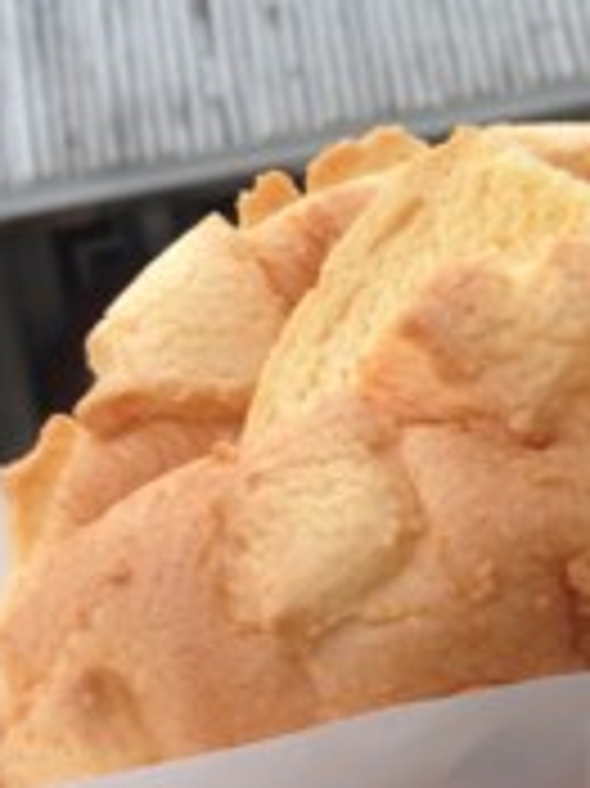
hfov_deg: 17.0
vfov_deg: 23.0
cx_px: 563
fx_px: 1934
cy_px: 509
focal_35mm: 85
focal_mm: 4.12
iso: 50
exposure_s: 1/133
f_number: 2.4
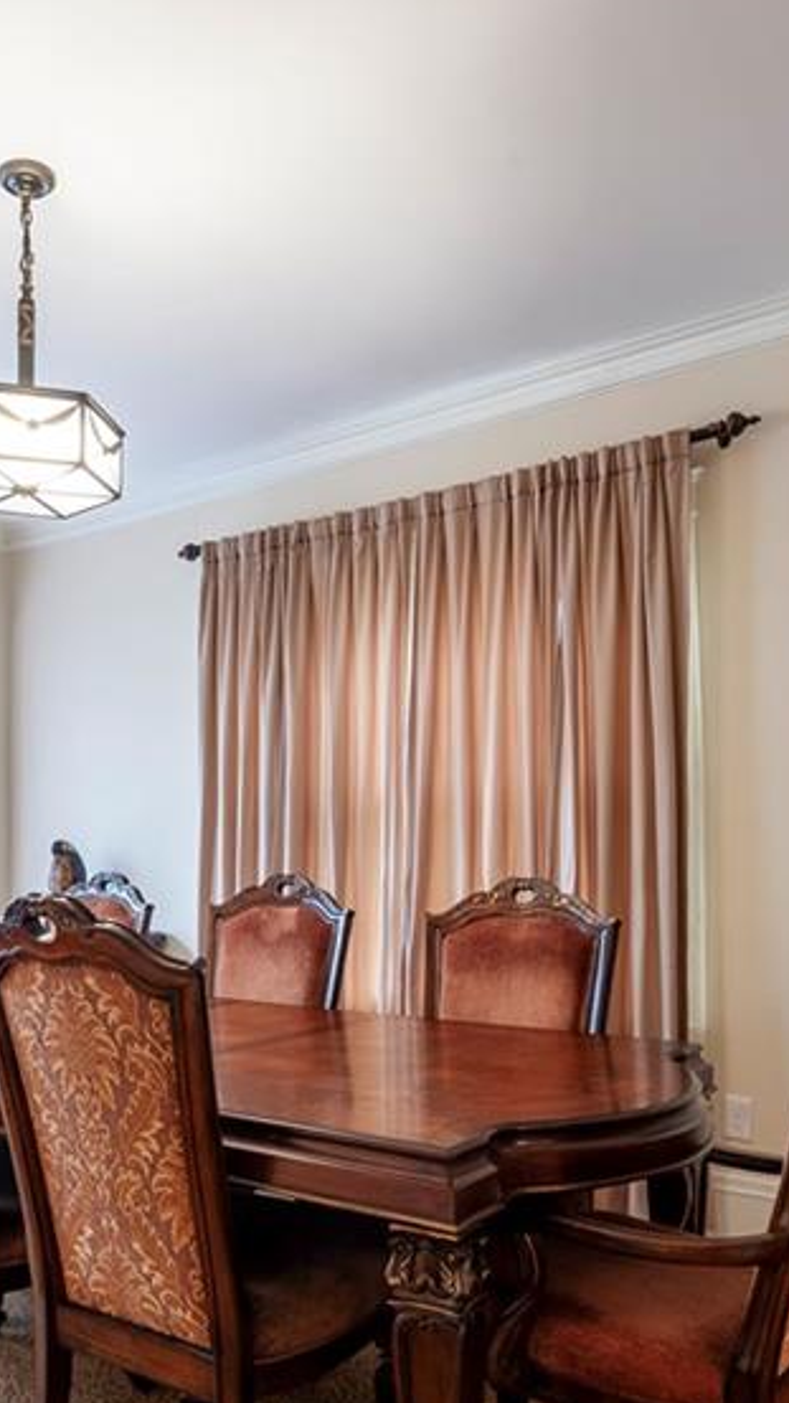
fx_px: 1153
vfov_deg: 62.1
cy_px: 839
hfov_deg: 36.6
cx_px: 173
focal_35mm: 31
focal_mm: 16
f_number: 11
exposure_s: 1/6
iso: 1000
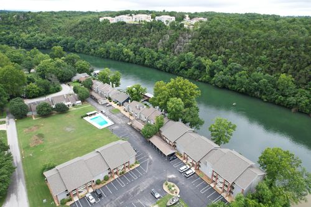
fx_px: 190
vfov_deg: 57.2
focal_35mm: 22
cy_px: 104
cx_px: 156
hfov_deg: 78.6
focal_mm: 8.38
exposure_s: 1/500
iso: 100
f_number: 2.8
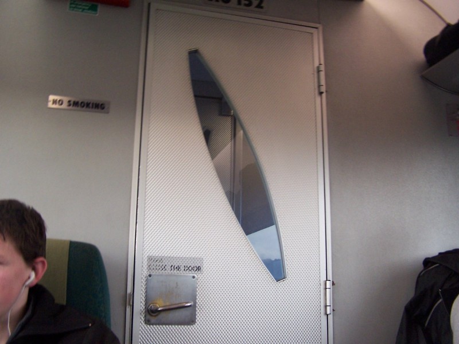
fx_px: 504
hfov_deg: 49.0
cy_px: 172
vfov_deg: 37.7
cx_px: 230
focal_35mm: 38
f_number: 2.8
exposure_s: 1/30
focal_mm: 6.3
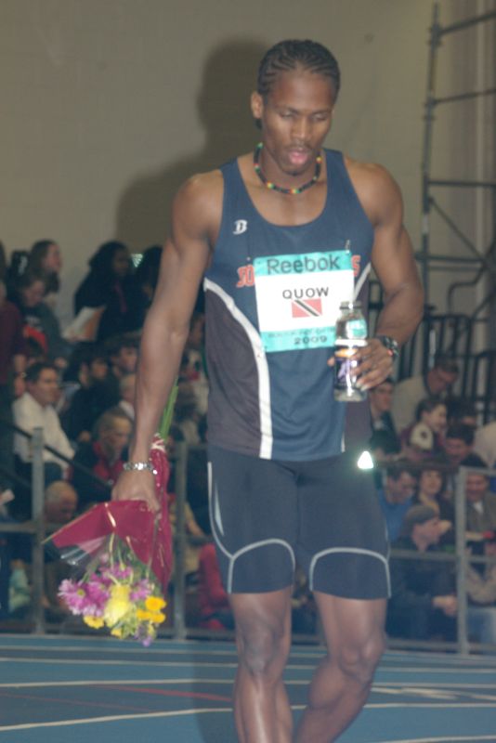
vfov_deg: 7.2
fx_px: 5884
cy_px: 372
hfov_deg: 4.8
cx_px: 248
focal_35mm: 285
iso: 800
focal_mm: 190
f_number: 7.1
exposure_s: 1/125
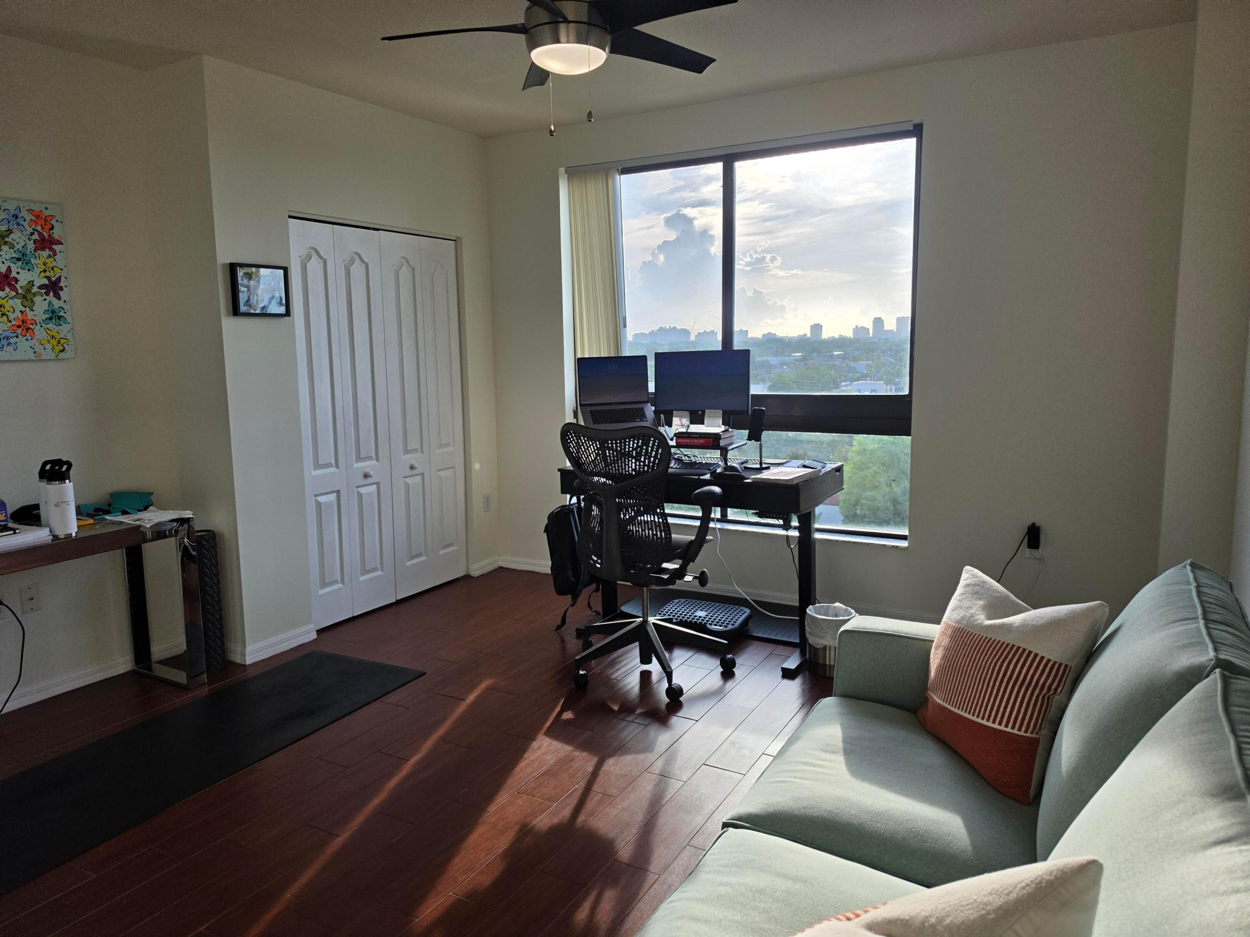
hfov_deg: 73.9
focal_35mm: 23
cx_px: 625
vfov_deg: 58.9
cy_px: 468
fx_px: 831
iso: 64
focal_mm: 6.5
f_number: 1.4
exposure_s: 1/2723
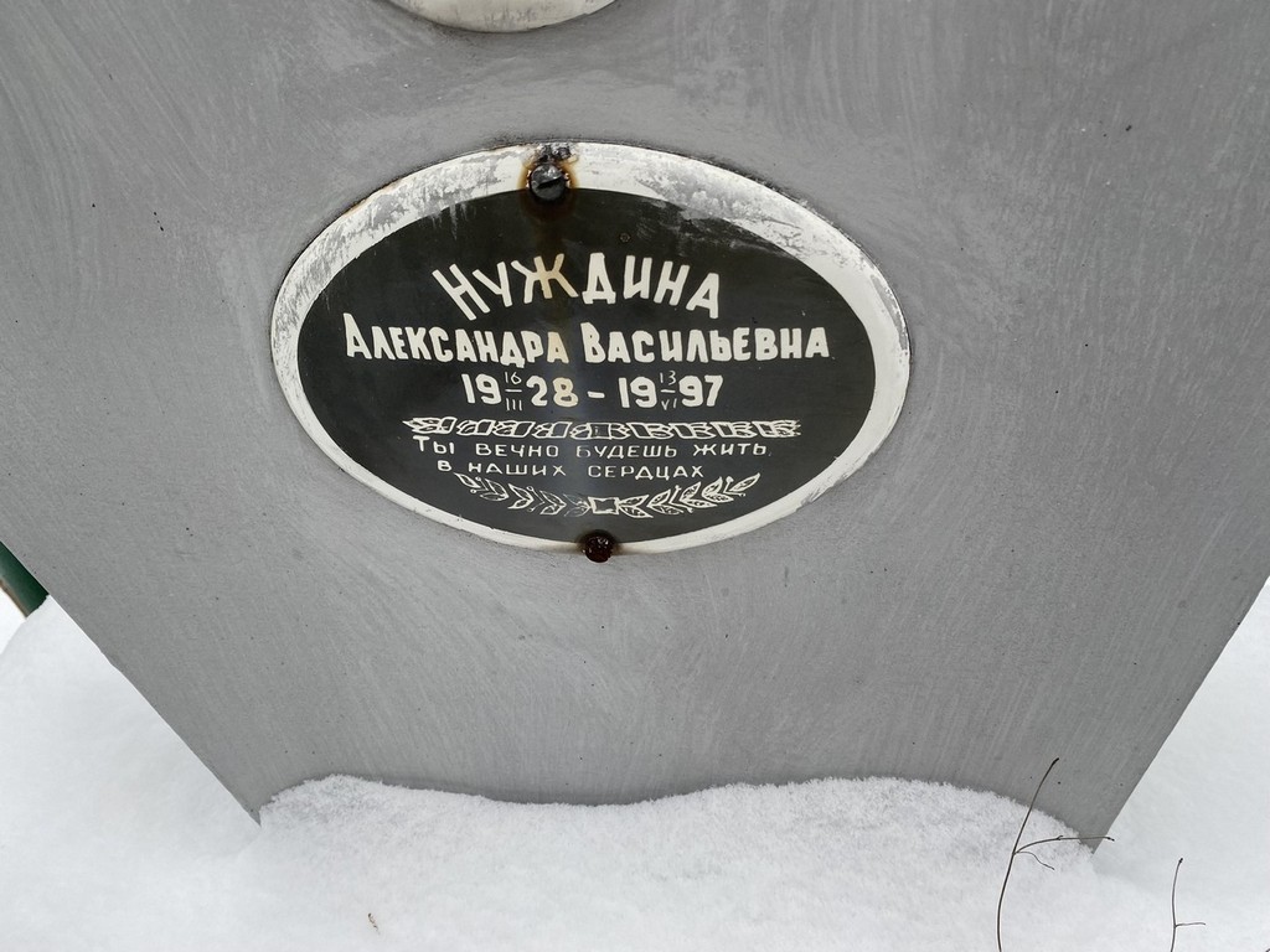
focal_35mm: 26
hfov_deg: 67.3
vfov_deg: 53.1
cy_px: 476
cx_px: 635
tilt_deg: -47.0
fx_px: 954
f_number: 1.8
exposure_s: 1/397
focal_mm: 4.25
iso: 32
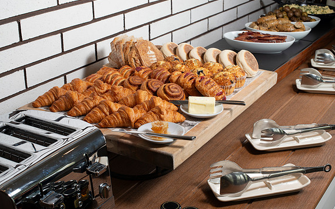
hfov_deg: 38.9
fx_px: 475
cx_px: 165
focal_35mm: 52
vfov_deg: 24.8
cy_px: 113
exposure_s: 1/100
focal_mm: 50
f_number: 10
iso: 250
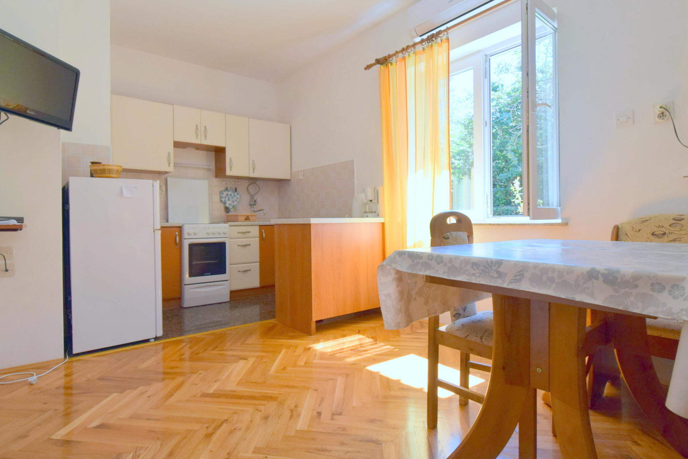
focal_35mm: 15
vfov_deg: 77.3
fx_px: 287
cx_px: 344
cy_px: 230
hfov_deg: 100.4
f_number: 6.3
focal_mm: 10
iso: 400
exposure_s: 1/160
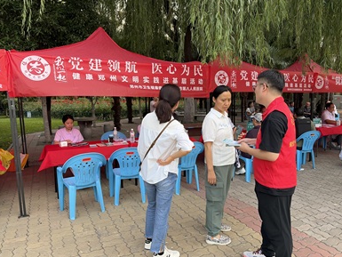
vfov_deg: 51.4
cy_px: 131
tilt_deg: -6.7
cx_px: 176
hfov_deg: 65.3
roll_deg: +1.6
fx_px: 267
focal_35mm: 27
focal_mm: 5.96
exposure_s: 1/680
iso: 200
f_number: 1.6
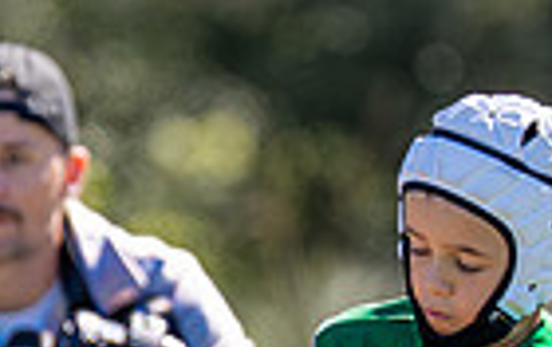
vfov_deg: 0.9
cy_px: 334
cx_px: 314
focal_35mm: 1507
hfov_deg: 1.4
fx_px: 22707
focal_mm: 200
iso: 200
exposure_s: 1/2000
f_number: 2.8
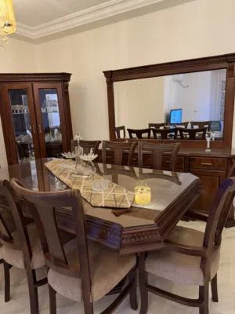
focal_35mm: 24
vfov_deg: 71.6
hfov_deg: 56.8
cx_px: 118
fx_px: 217
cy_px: 157
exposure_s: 1/33
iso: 800
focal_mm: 6.76
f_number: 1.78
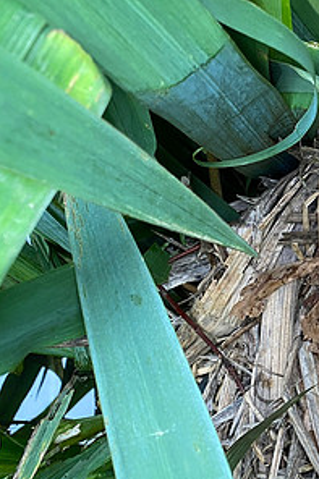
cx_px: 416
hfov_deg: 22.7
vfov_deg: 37.4
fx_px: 705
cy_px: 286
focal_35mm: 53
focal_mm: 4.25
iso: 160
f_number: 1.8
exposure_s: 1/60
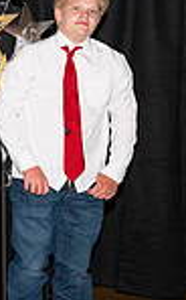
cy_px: 125
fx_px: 782
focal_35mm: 96
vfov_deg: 21.6
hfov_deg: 10.9
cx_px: -297
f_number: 5.6
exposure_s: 1/100
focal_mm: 24
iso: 320
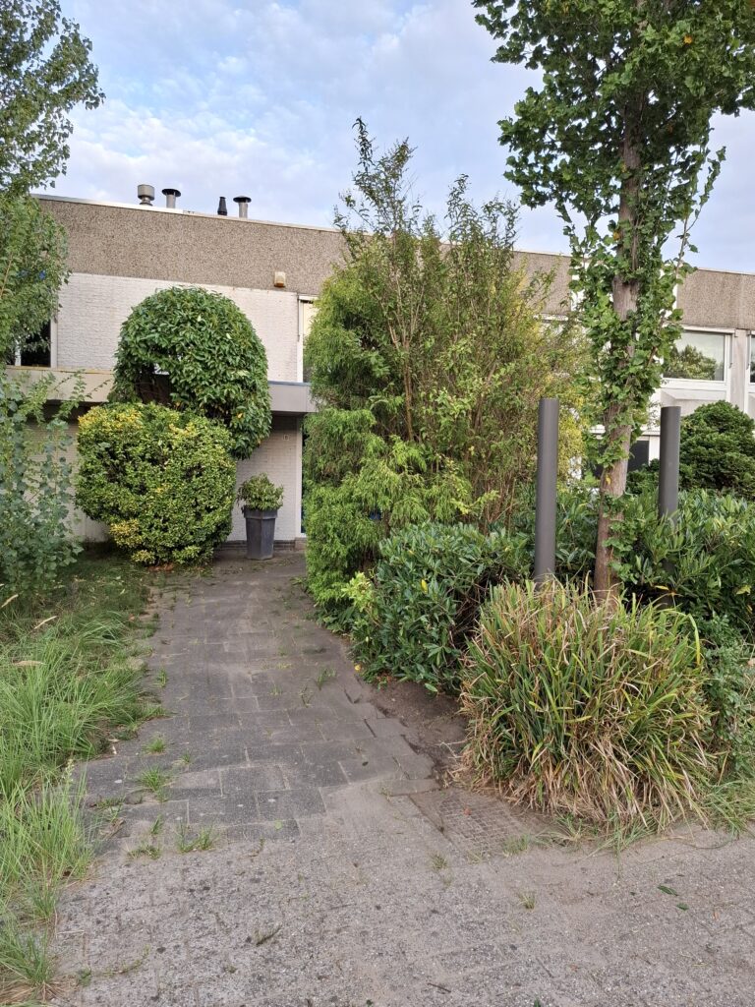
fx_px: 669
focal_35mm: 23
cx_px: 378
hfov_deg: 58.9
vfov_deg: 73.9
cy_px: 504
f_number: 1.8
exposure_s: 1/100
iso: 50
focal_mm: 5.54
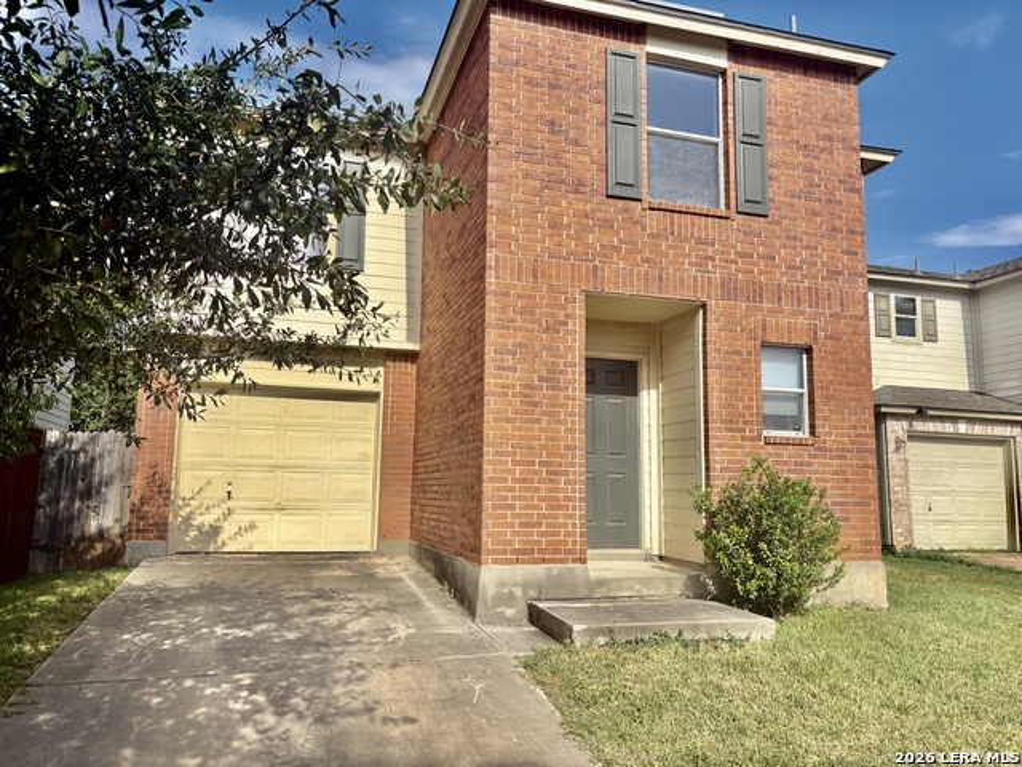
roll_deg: -0.7
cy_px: 384
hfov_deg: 67.3
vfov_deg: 53.1
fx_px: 768
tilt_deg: +8.7
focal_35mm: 26
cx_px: 511
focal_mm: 5.96
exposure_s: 1/4065
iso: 50
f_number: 1.6
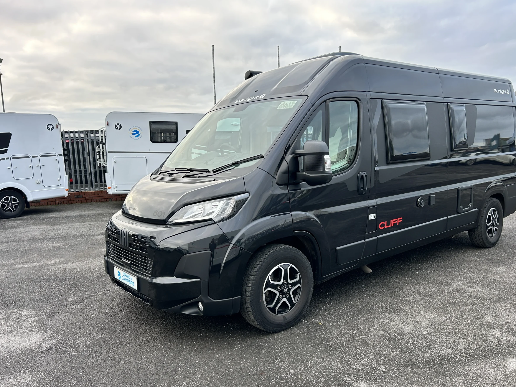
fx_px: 417
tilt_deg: -7.5
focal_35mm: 28
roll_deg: +1.2
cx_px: 265
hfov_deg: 63.4
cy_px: 204
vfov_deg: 49.7
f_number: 1.5
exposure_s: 1/270
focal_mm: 5.7
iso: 40
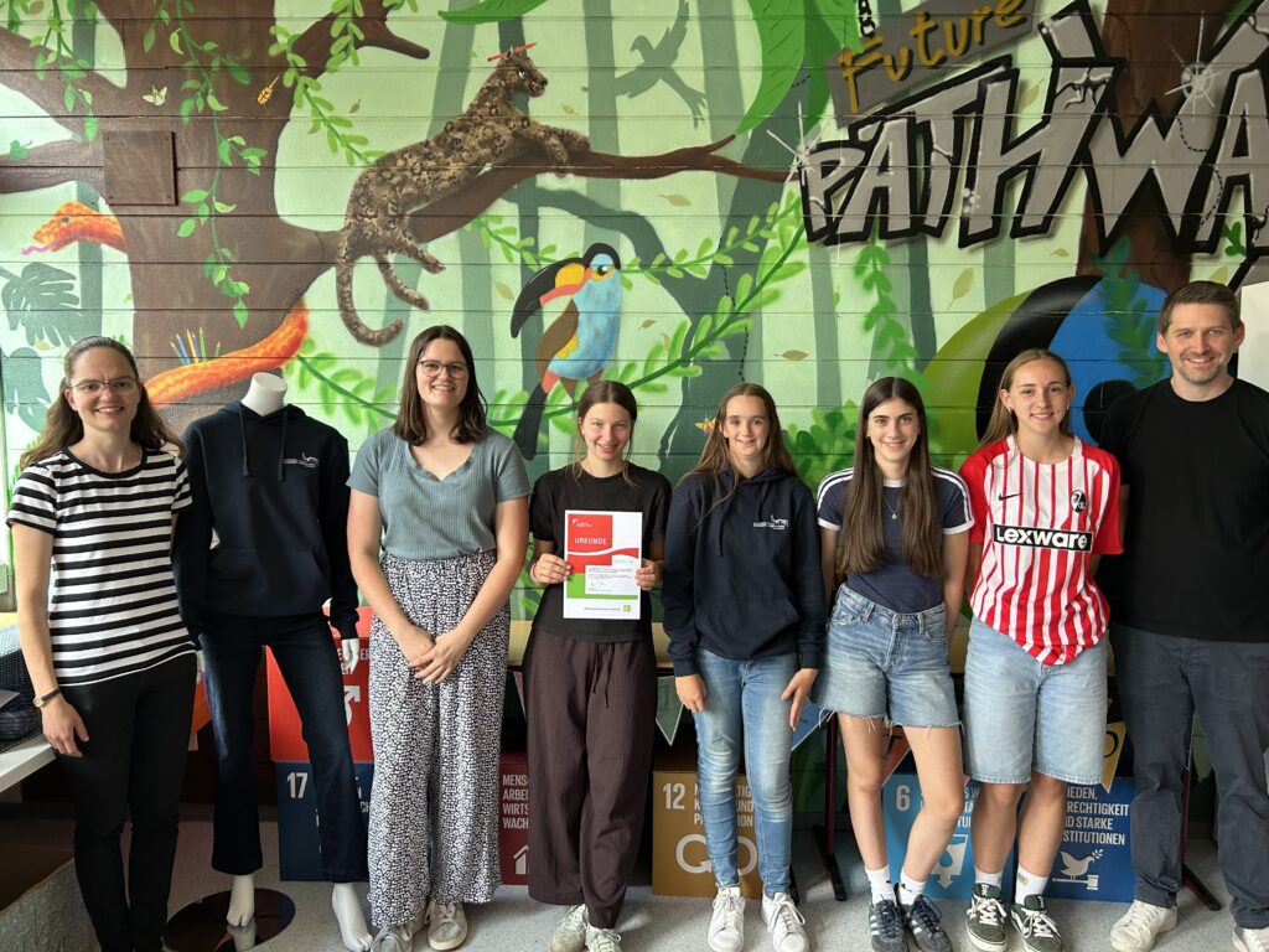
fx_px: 953
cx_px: 634
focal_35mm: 26
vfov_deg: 53.1
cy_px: 476
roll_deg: -0.1
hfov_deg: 67.3
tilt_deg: -5.2
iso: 125
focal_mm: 5.7
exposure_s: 1/112
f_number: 1.5
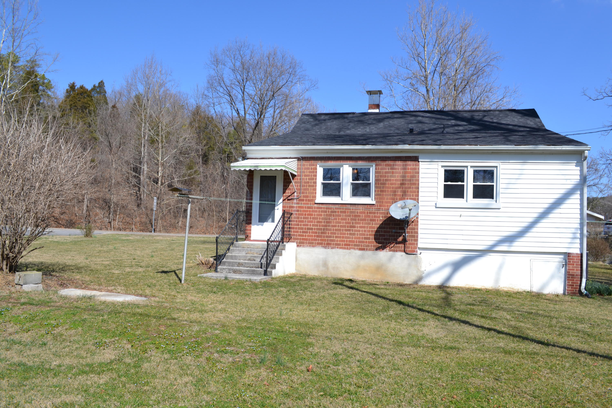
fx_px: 459
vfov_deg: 47.9
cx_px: 306
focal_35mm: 27
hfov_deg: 67.4
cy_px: 204
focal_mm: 18
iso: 100
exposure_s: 1/250
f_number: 8
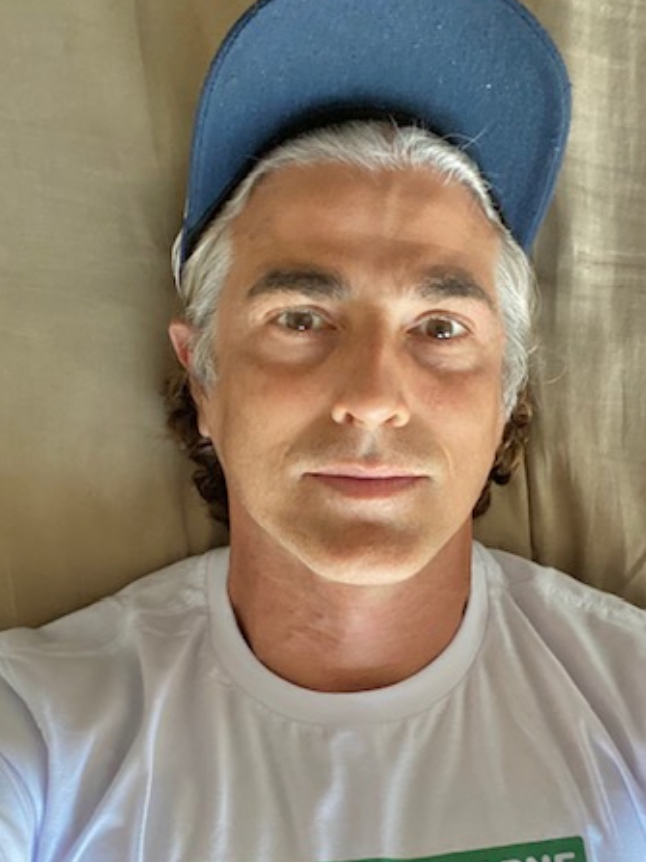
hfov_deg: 33.5
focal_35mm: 43
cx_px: 359
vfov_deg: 43.1
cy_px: 588
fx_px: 1070
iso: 400
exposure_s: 1/46
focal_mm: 2.71
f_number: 2.2
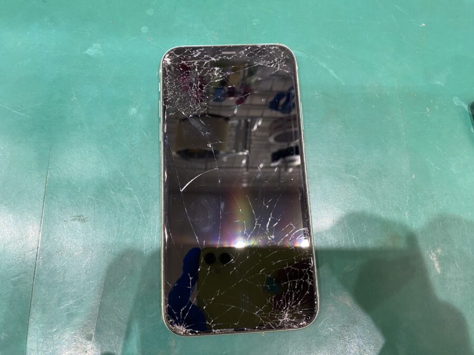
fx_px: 356
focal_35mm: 26
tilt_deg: -78.0
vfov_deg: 53.1
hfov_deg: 67.3
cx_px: 237
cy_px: 178
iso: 160
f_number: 1.8
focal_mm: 4.25
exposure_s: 1/50
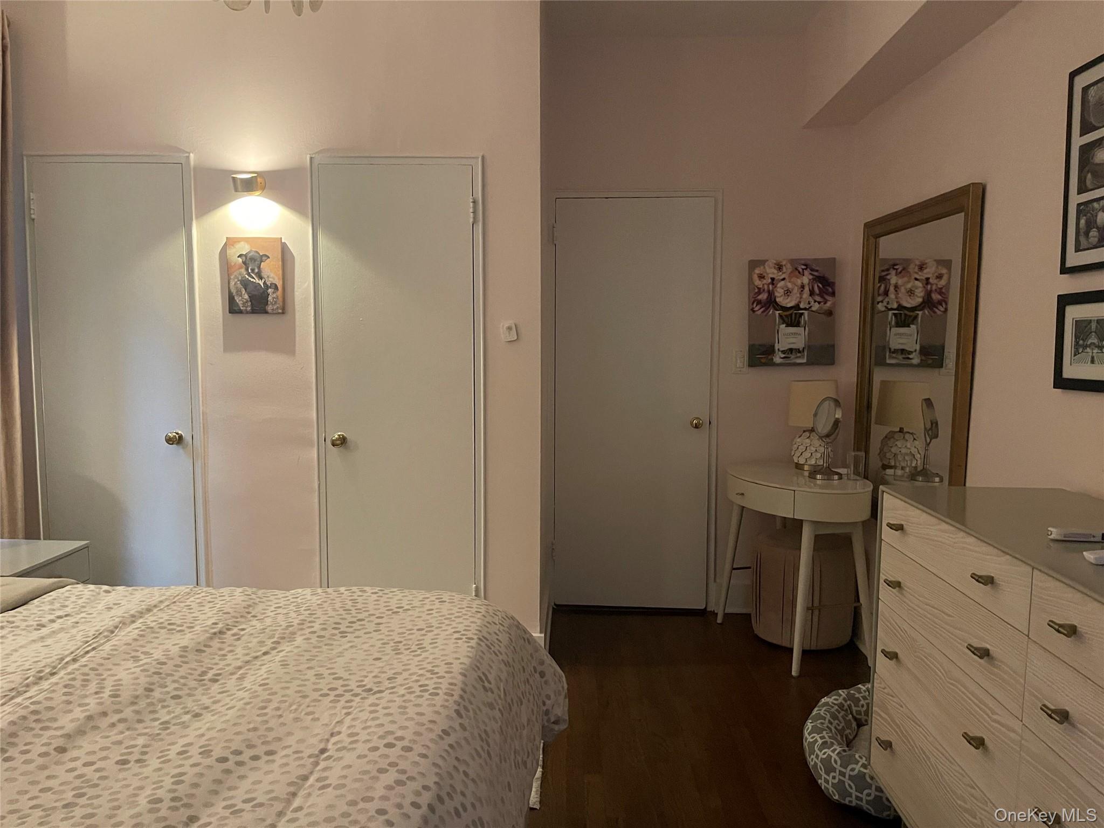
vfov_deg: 54.9
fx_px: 797
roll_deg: -0.4
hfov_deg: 69.4
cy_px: 414
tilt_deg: -5.7
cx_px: 552
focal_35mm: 25
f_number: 1.6
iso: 640
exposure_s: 1/35
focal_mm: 5.1
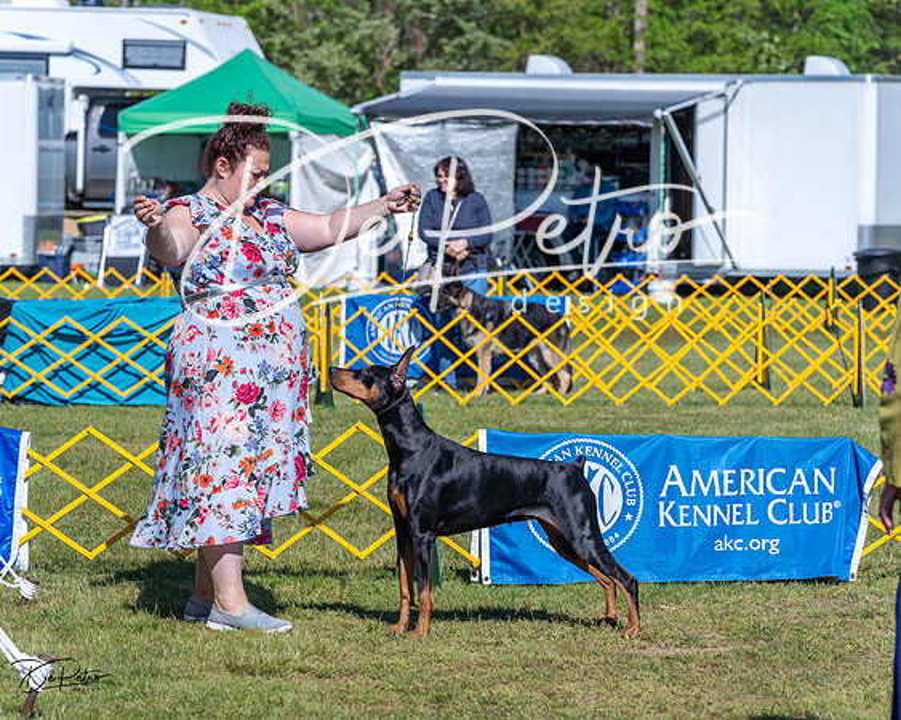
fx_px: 4773
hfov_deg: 10.8
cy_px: 360
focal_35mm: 179
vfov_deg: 8.6
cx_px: 450
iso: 200
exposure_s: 1/1250
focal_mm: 159
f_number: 6.3
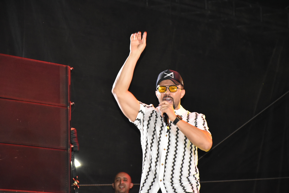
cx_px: 144
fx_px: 1144
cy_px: 96
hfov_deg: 14.4
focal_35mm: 142
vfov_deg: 9.6
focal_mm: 95
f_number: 5.6
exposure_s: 1/100
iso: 2500
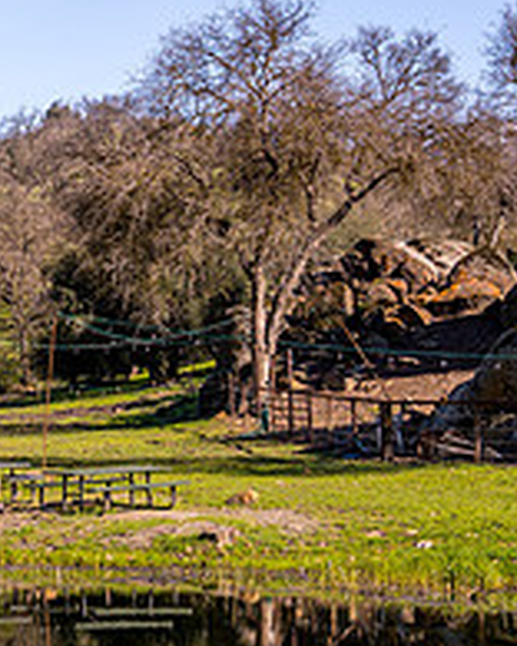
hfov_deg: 13.7
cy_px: 386
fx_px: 1932
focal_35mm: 101
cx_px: -400
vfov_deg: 19.0
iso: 64
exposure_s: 1/50
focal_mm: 34.5
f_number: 8
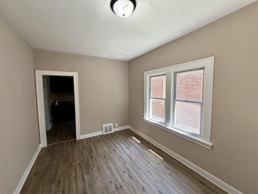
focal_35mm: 14
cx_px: 129
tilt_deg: -4.7
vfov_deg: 85.7
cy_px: 97
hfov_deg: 102.1
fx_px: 104
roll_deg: +1.2
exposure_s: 1/121
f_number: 2.2
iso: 160
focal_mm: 2.22
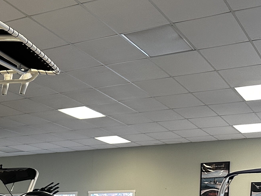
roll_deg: -1.5
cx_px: -120
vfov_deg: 18.4
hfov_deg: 22.2
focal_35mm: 74
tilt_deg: -2.4
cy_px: 259
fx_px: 558
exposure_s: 1/120
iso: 160
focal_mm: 6.86
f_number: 1.78
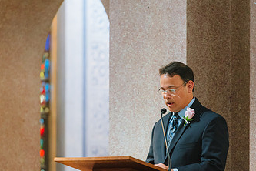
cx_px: 145
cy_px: 135
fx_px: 2474
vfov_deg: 3.9
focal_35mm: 348
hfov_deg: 5.9
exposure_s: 1/100
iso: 4000
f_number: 2.8
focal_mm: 200
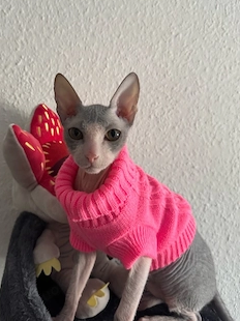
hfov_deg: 44.9
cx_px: 86
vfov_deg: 58.1
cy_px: 134
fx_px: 287
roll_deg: -7.9
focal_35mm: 31
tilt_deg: -1.0
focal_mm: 6.76
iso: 320
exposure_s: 1/60
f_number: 1.78
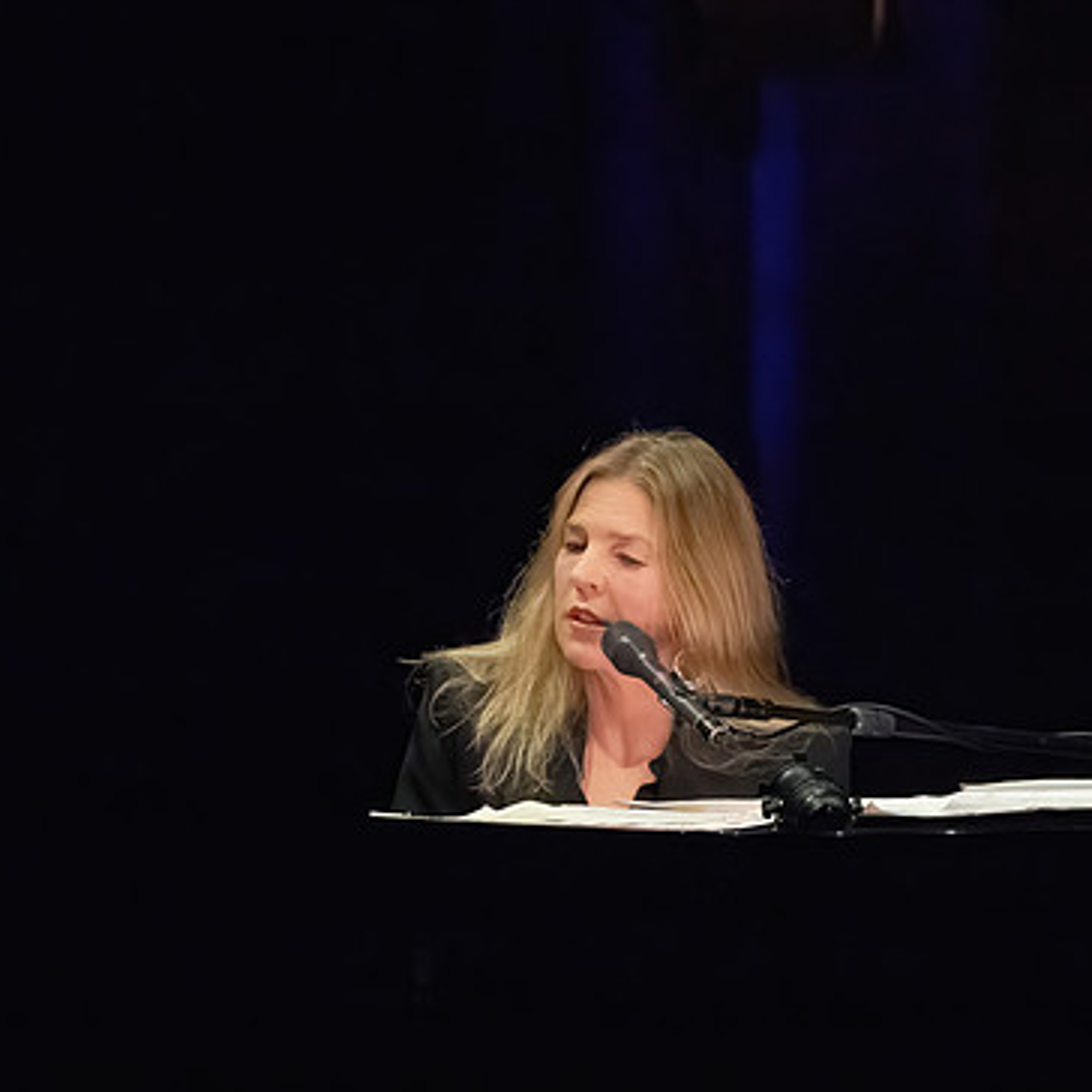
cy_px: 693
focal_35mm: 615
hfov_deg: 2.8
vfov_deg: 2.8
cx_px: 879
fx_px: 21950
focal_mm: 358
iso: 25600
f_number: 8
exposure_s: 1/320
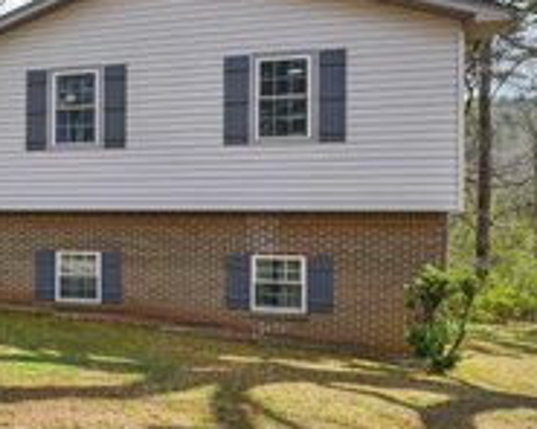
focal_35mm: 33
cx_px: 15
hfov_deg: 46.5
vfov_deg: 44.5
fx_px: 524
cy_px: 225
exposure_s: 1/640
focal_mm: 13
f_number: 8
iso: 400
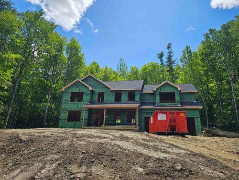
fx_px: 159
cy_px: 90
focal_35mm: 23
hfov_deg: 73.9
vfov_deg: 58.9
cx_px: 120
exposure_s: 1/594
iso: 10
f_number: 1.7
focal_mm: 6.3
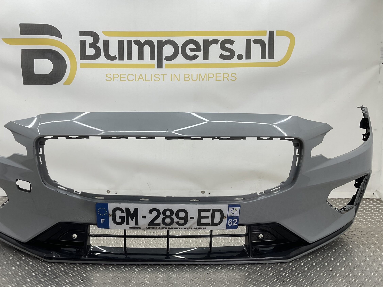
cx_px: 166
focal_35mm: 33
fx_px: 365
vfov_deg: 42.9
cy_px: 154
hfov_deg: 55.2
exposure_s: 1/100
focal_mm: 3
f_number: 1.8
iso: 16
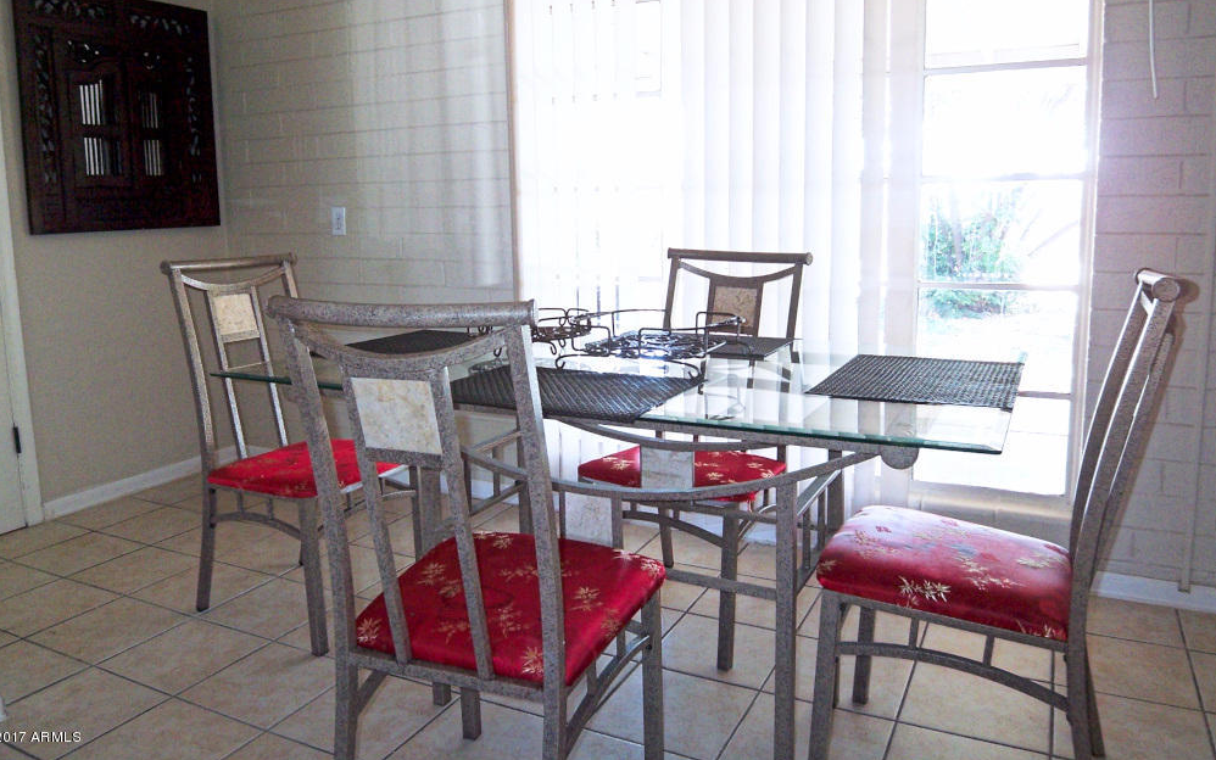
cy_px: 304
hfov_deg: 72.5
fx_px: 829
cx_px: 610
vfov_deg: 49.0
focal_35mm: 25
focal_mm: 3.8
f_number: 2.8
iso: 125
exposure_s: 1/30
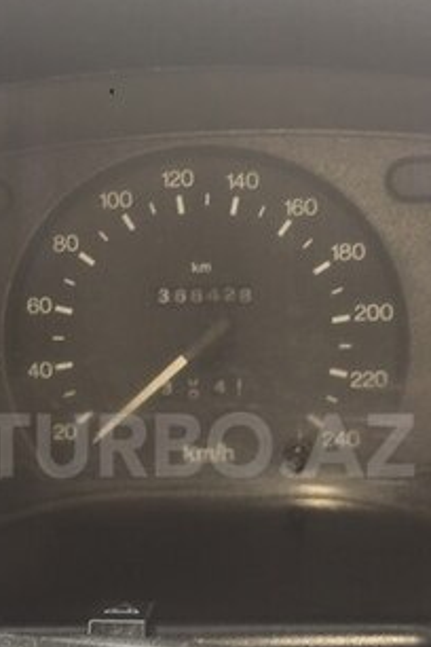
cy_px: 445
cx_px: 199
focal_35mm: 65
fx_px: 1167
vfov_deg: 30.7
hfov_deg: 20.9
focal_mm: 4.15
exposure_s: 1/50
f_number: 2.2
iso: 32
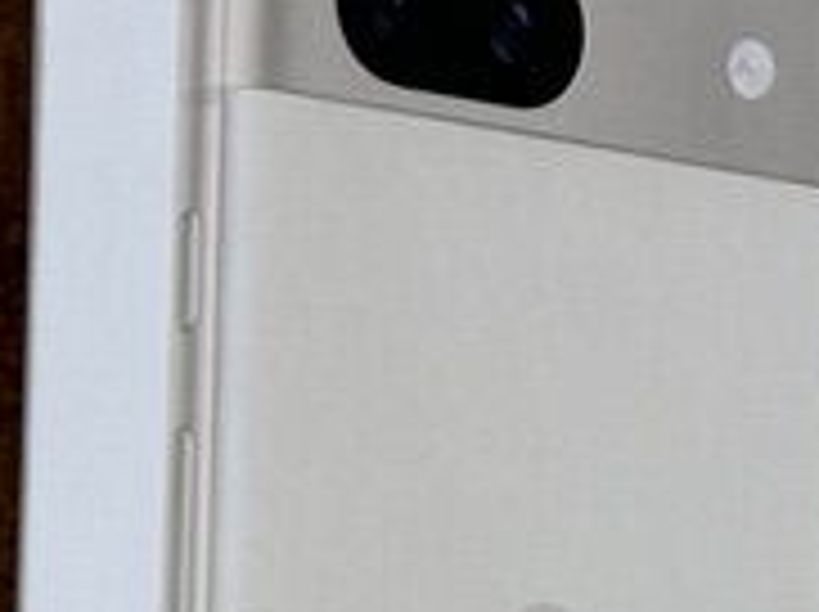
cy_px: 81
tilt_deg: -86.9
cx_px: 1138
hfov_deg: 9.2
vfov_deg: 7.0
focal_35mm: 211
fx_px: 4986
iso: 64
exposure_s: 1/250
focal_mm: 6.76
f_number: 1.78
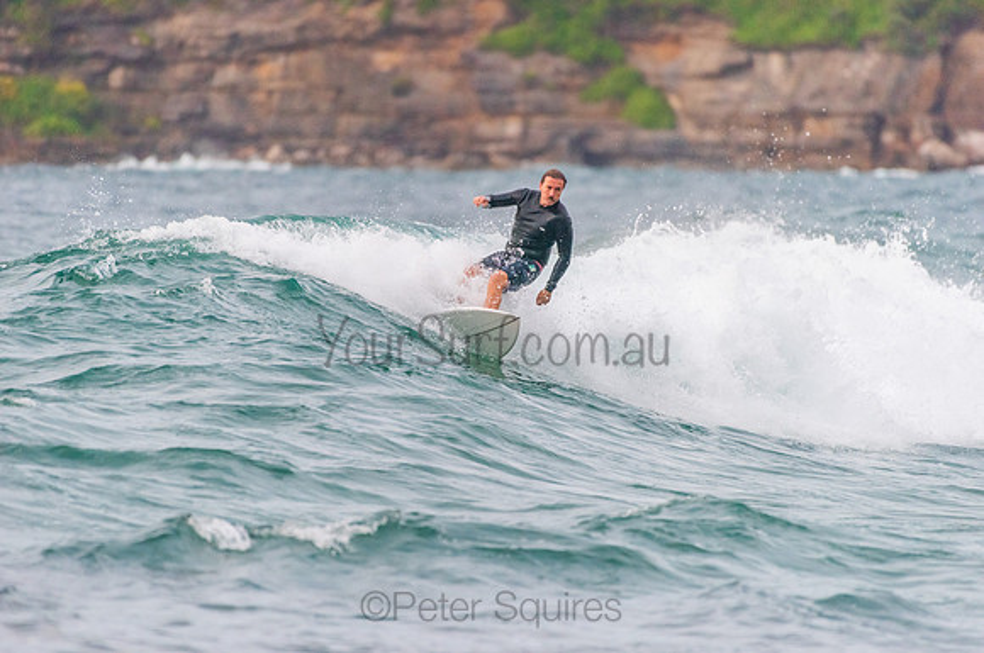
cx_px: 492
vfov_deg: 2.7
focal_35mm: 501
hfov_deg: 4.1
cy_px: 326
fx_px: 13668
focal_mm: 500
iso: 1600
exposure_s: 1/1600
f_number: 5.6
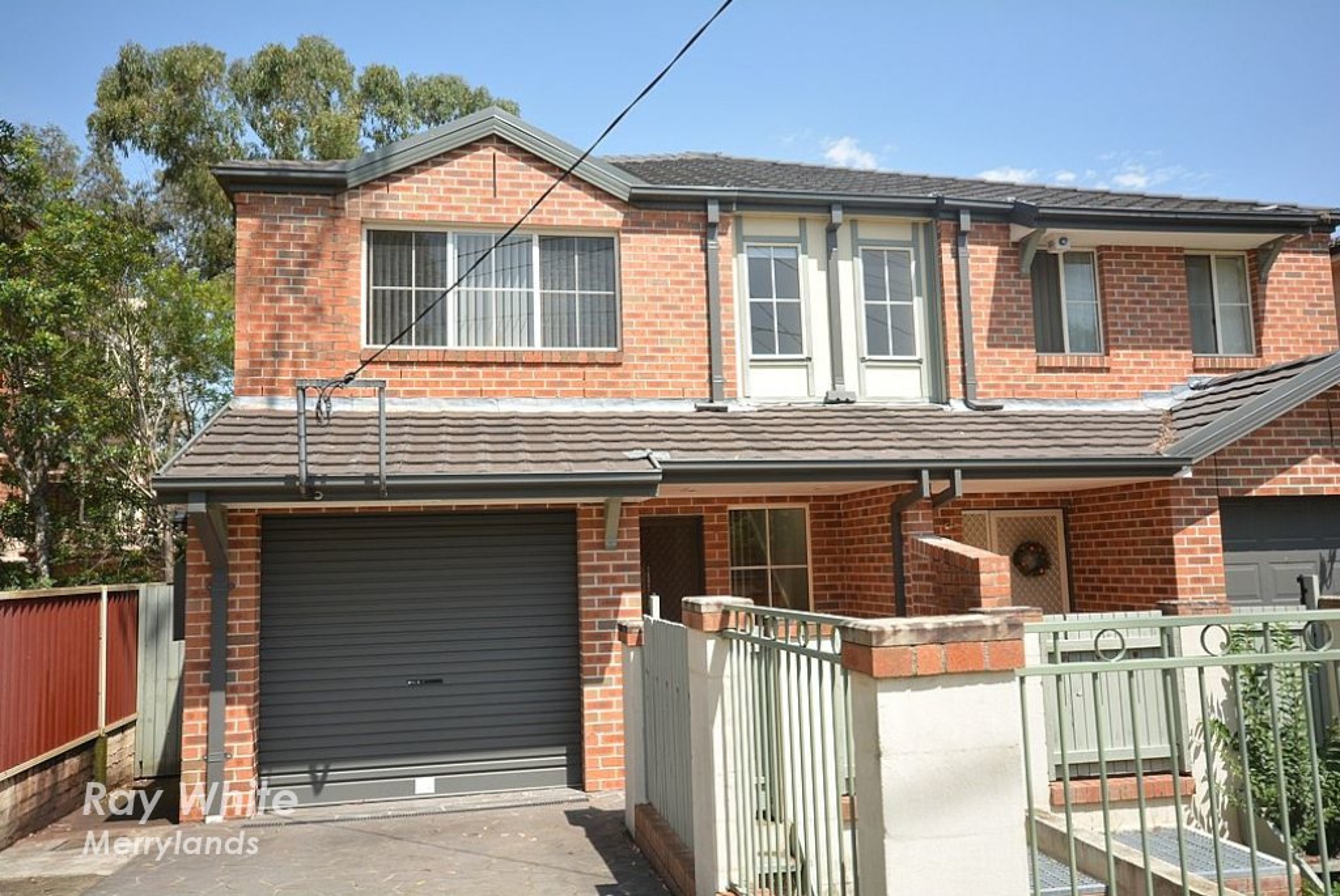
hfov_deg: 100.3
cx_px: 670
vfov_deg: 77.5
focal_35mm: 15
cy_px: 448
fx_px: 559
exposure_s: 1/60
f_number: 4
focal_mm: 10
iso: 220
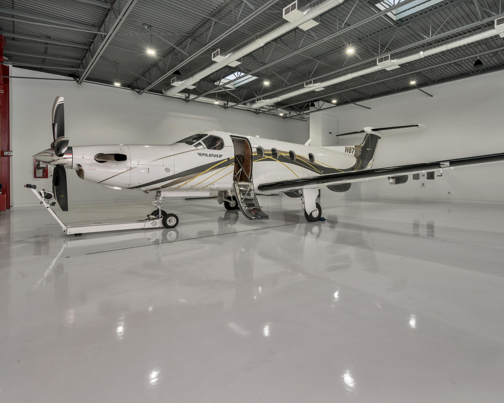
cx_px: 302
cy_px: 191
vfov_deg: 70.8
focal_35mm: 19
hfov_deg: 82.3
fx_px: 283
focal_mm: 16
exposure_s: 1/60
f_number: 8
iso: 200
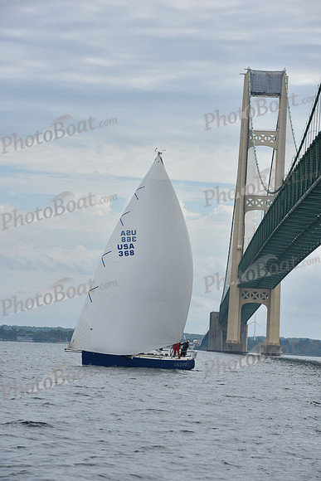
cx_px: 160
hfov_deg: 8.1
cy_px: 240
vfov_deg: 12.1
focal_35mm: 170
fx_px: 2272
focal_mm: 170
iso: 250
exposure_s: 1/800
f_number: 10
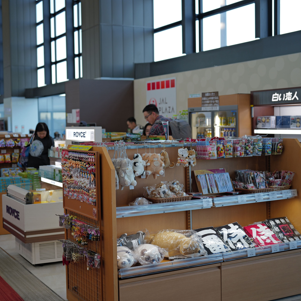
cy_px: 150
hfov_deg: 31.0
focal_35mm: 55
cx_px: 126
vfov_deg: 31.1
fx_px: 541
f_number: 2.2
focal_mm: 43
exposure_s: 1/100
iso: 100
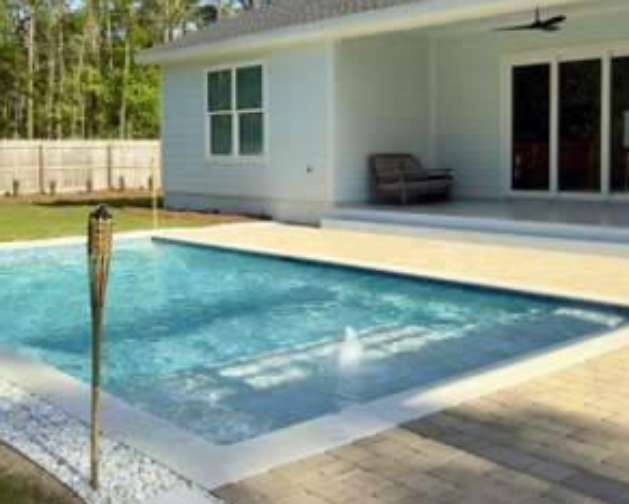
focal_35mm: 37
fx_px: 689
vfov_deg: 39.8
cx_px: 238
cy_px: 177
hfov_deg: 48.6
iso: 16
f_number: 2.2
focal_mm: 2.22
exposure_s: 1/608
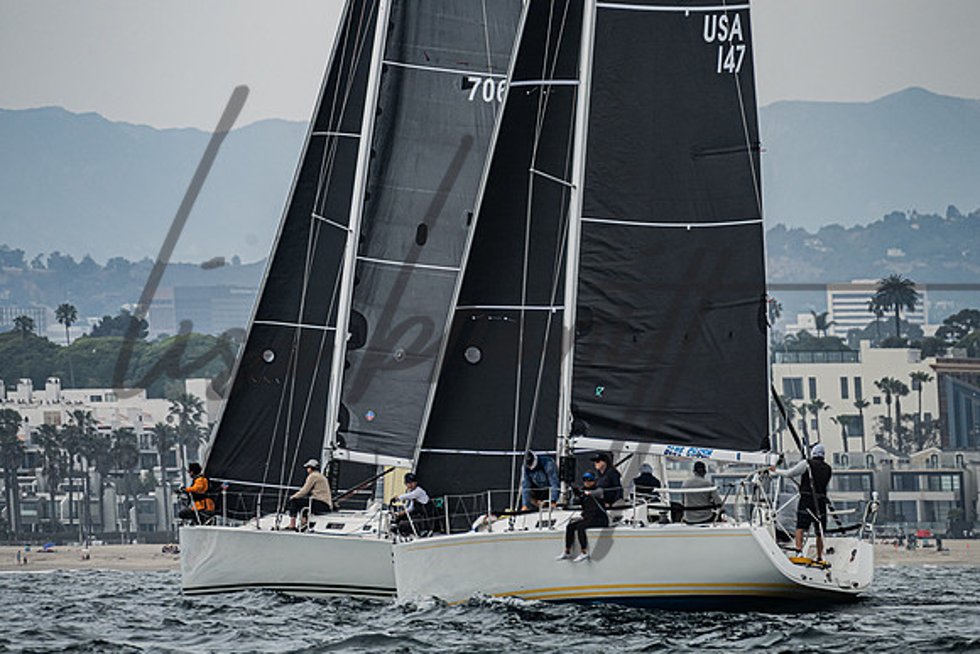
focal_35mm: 542
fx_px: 14755
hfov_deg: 3.8
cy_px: 211
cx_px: 494
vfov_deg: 2.5
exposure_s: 1/1600
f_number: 8
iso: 320
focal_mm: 400
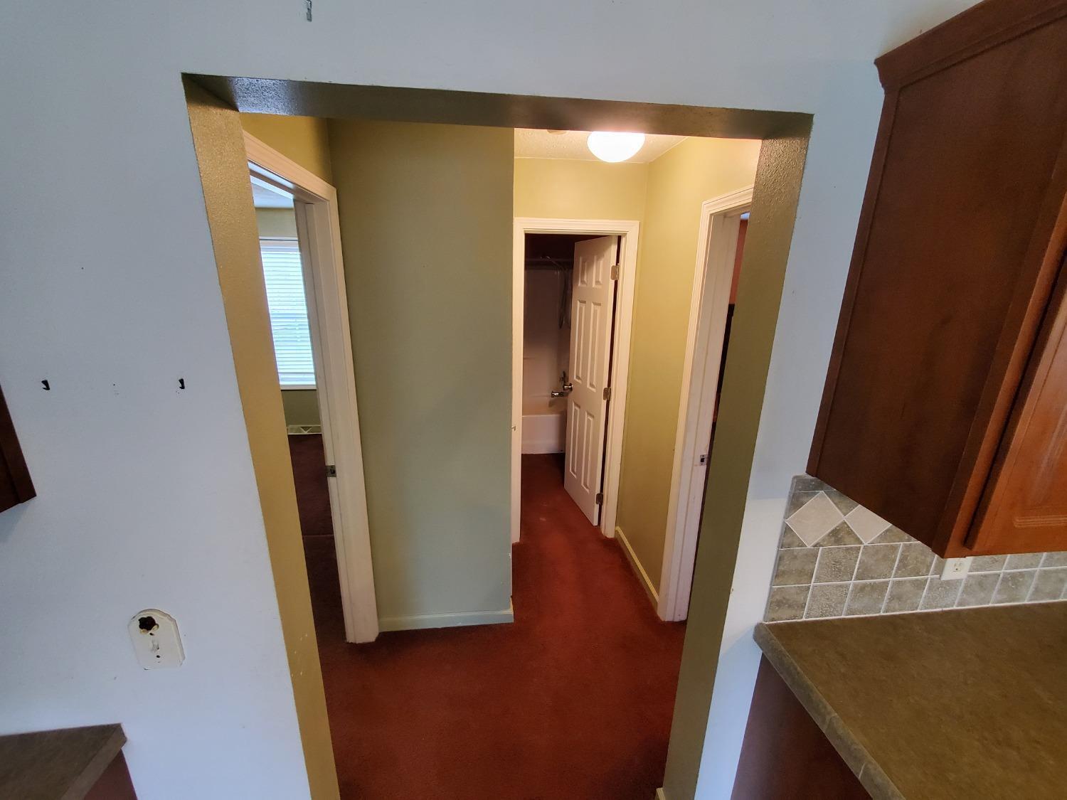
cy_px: 400
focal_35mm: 13
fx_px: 401
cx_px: 534
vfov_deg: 89.9
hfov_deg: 106.2
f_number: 2.2
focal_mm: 1.8
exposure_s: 1/40
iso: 500
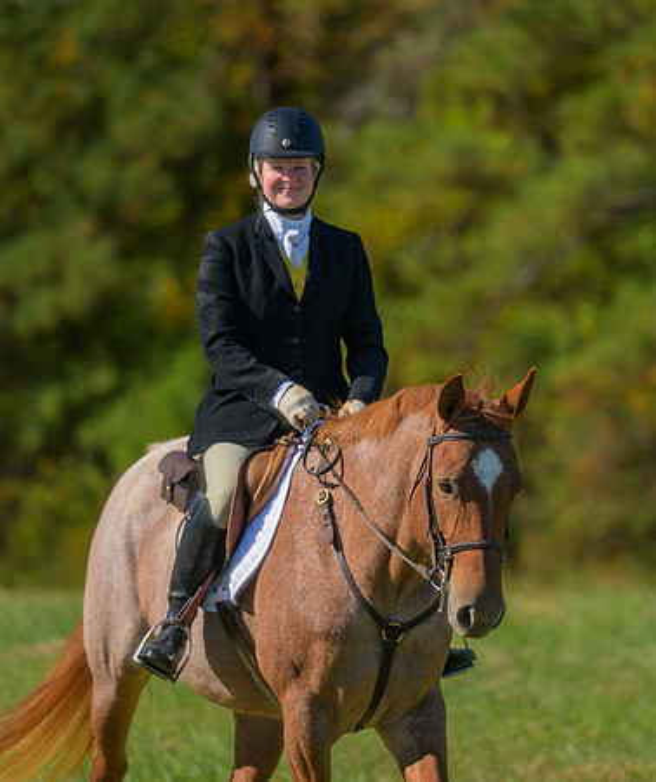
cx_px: 404
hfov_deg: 5.0
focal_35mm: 317
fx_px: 7465
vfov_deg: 6.0
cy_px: 334
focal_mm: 200
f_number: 3.2
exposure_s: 1/1250
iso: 200
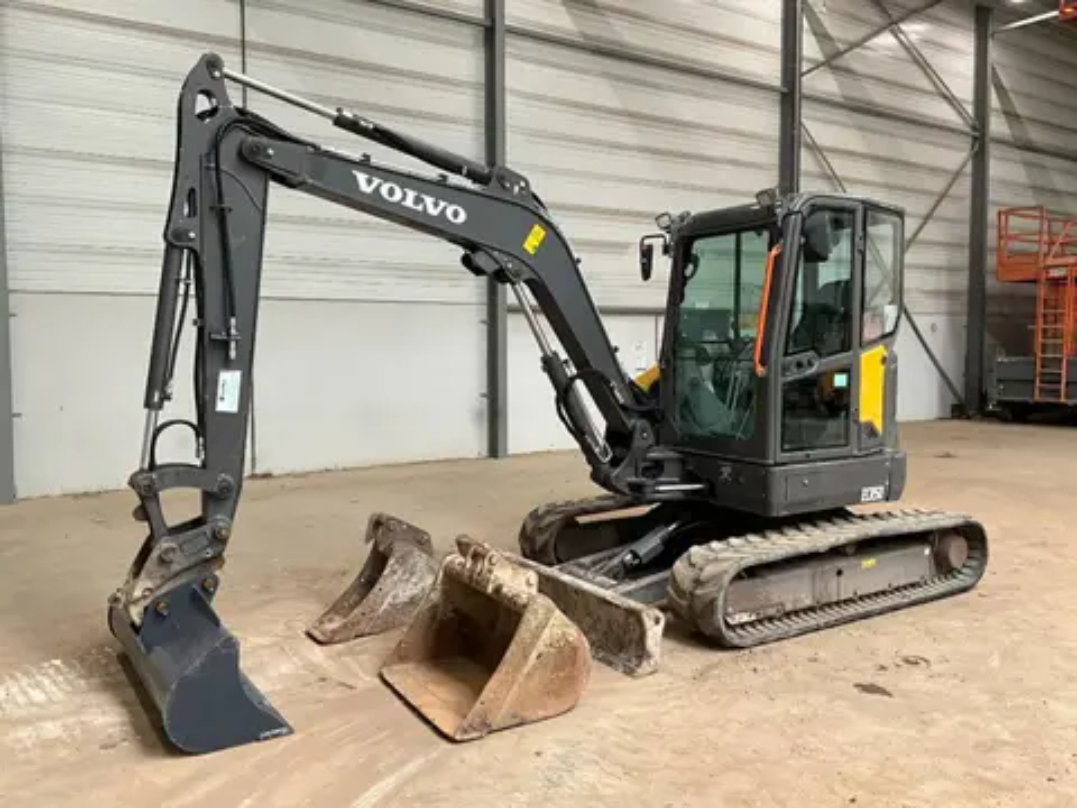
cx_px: 538
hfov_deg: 61.7
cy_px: 404
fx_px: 902
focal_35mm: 29
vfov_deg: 48.2
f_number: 1.8
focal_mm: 3
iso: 64
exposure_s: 1/63
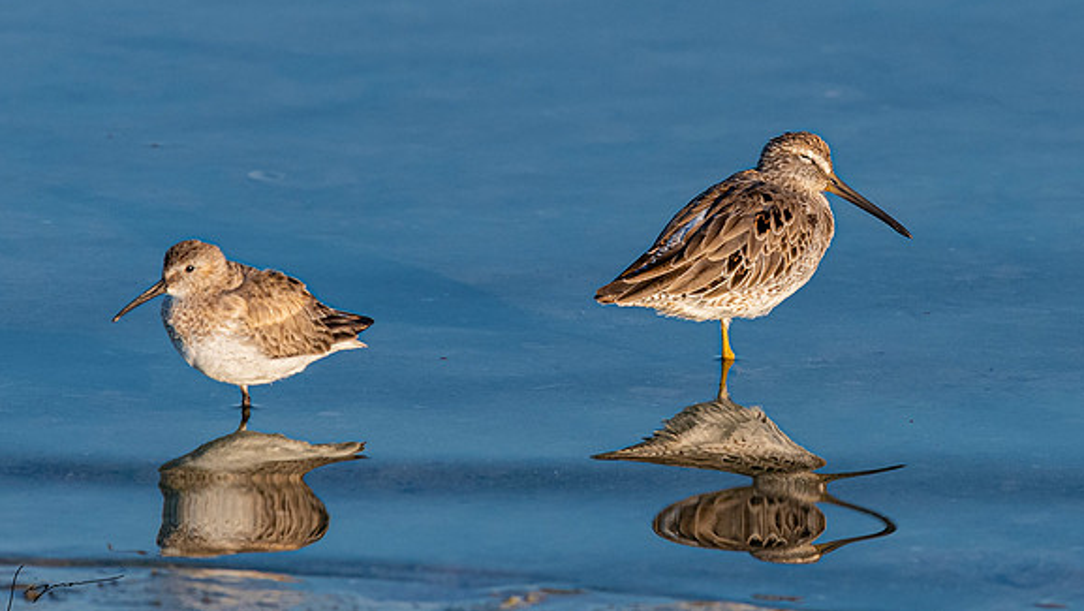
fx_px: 20846
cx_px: 700
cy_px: 76
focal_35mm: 725
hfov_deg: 3.0
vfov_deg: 1.7
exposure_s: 1/2000
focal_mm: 300
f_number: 5.6
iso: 500
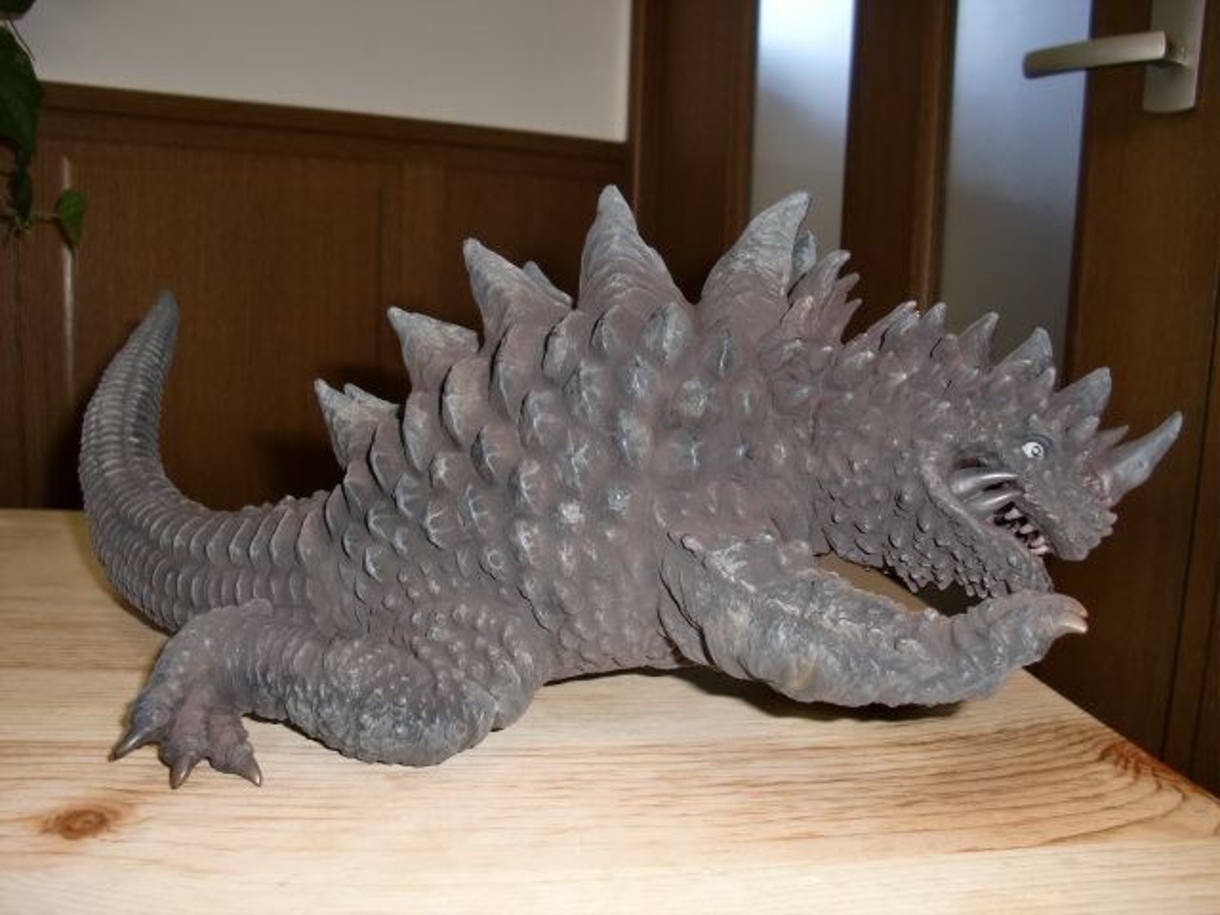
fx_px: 1269
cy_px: 458
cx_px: 610
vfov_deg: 39.7
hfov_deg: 51.4
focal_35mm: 36
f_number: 2.8
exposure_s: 1/30
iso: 64
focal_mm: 6.3
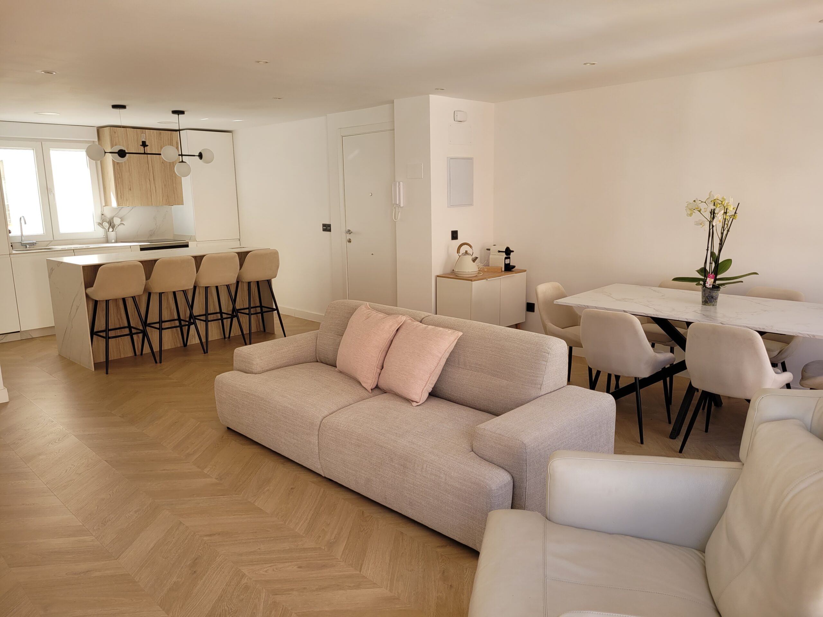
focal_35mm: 26
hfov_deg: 67.3
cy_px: 308
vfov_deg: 53.1
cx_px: 412
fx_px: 618
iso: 40
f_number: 1.8
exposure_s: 1/116
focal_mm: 5.4
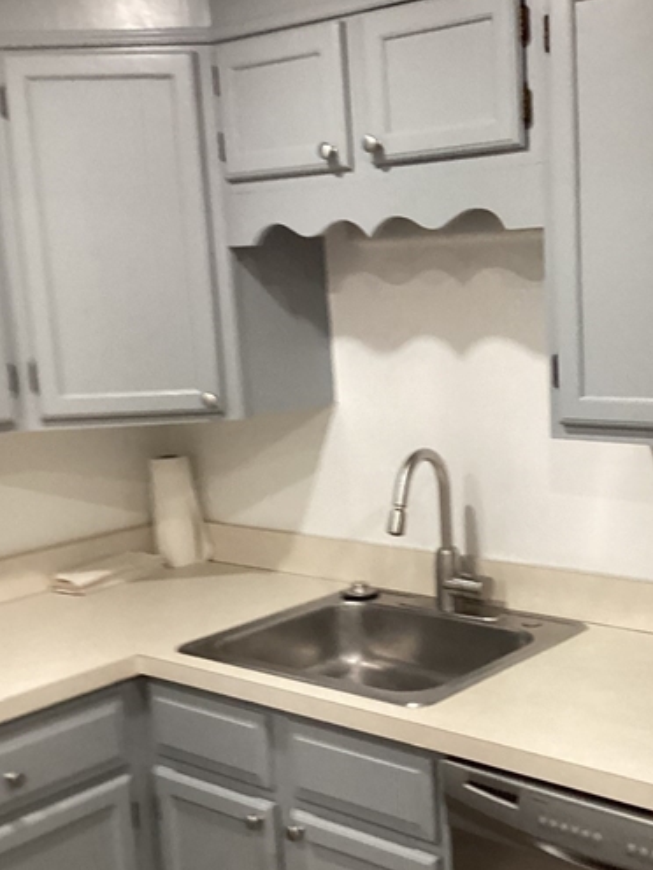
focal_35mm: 48
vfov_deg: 39.5
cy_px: 514
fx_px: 1207
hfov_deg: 30.1
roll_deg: +2.4
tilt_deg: -11.6
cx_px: 421
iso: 250
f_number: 2.4
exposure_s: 1/50
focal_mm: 3.3
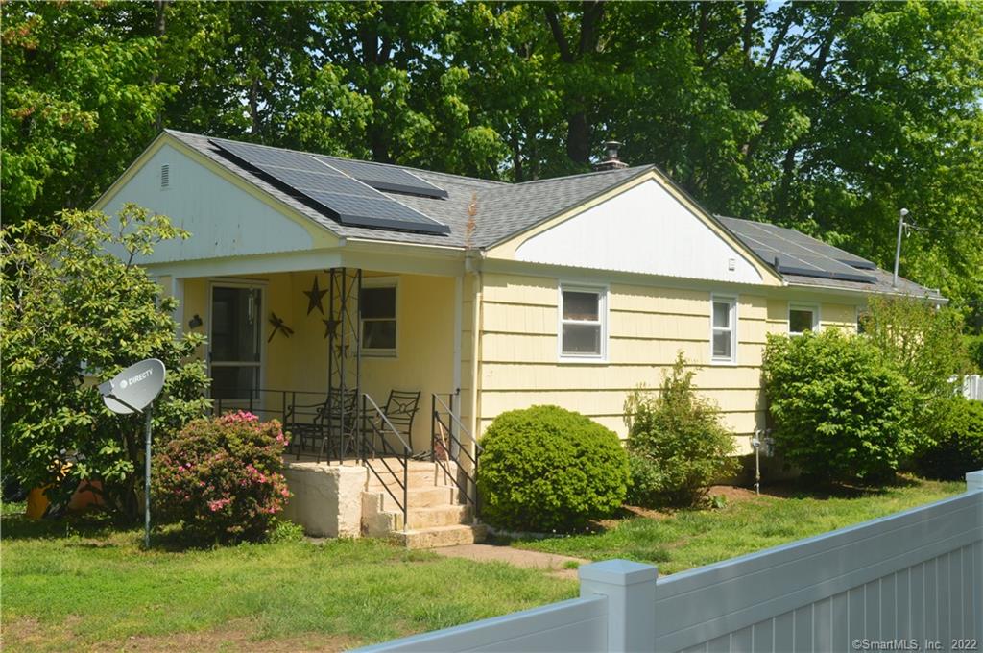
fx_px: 1268
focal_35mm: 46
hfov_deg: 42.4
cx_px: 492
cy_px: 326
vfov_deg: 28.9
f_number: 10
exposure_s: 1/200
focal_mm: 31
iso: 100
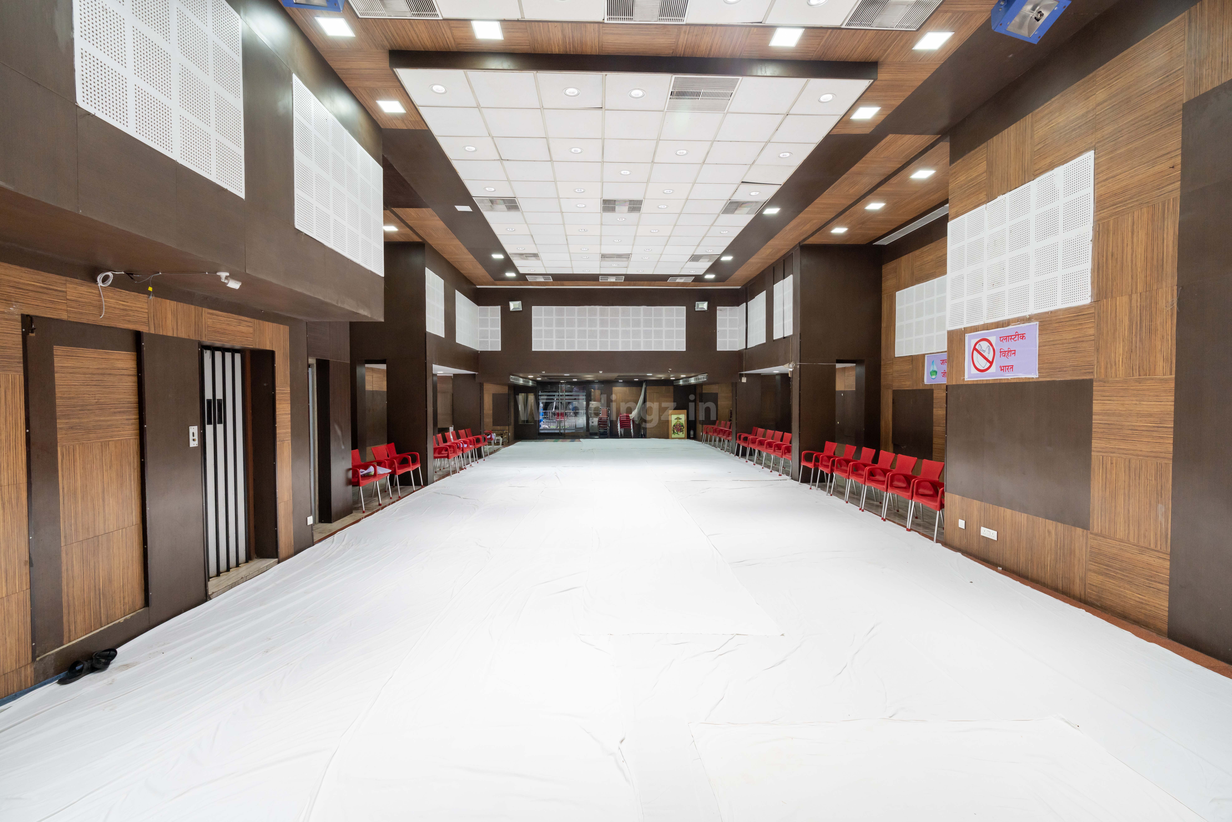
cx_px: 616
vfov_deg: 73.8
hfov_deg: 96.7
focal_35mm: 16
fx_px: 548
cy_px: 411
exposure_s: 1/80
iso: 1250
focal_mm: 16
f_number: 8
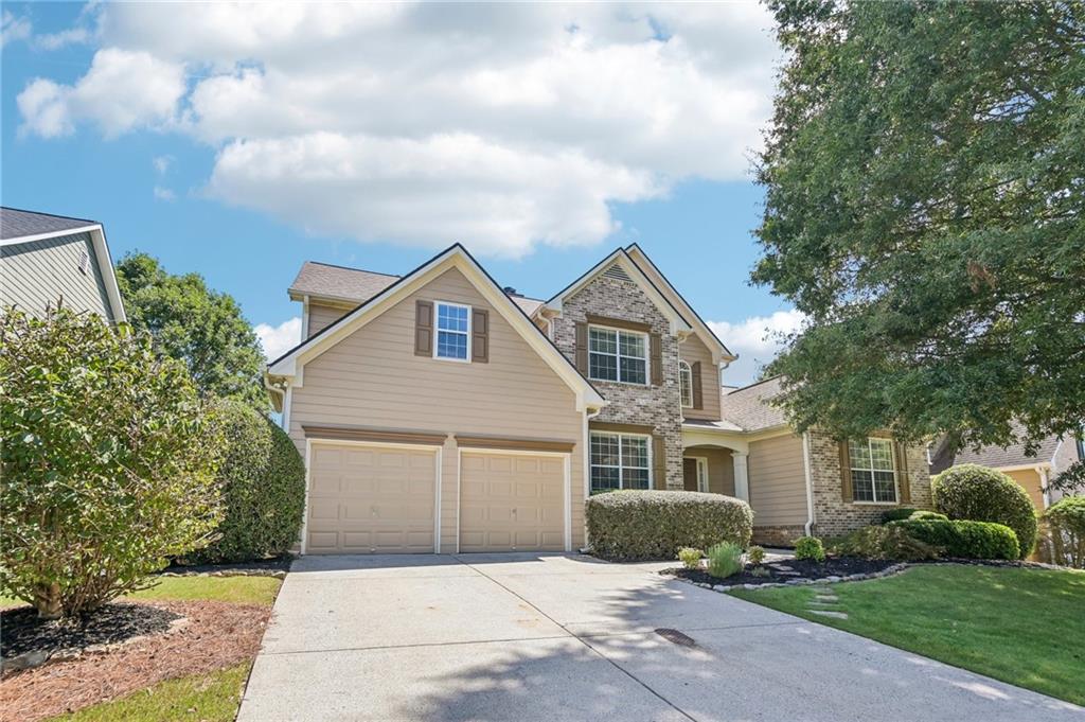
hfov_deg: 96.8
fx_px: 482
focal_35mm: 16
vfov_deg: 73.7
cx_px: 542
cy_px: 361
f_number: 8
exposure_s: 1/320
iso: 200
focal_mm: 16
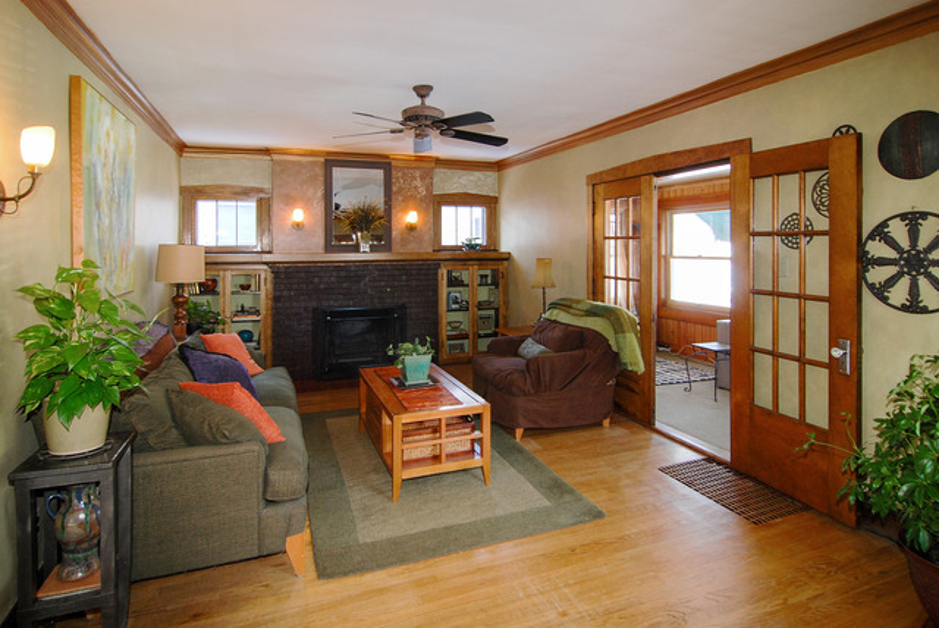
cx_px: 470
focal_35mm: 18
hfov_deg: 89.9
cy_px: 314
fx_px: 470
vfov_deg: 67.5
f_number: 5.6
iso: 200
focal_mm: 12
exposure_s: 1/8
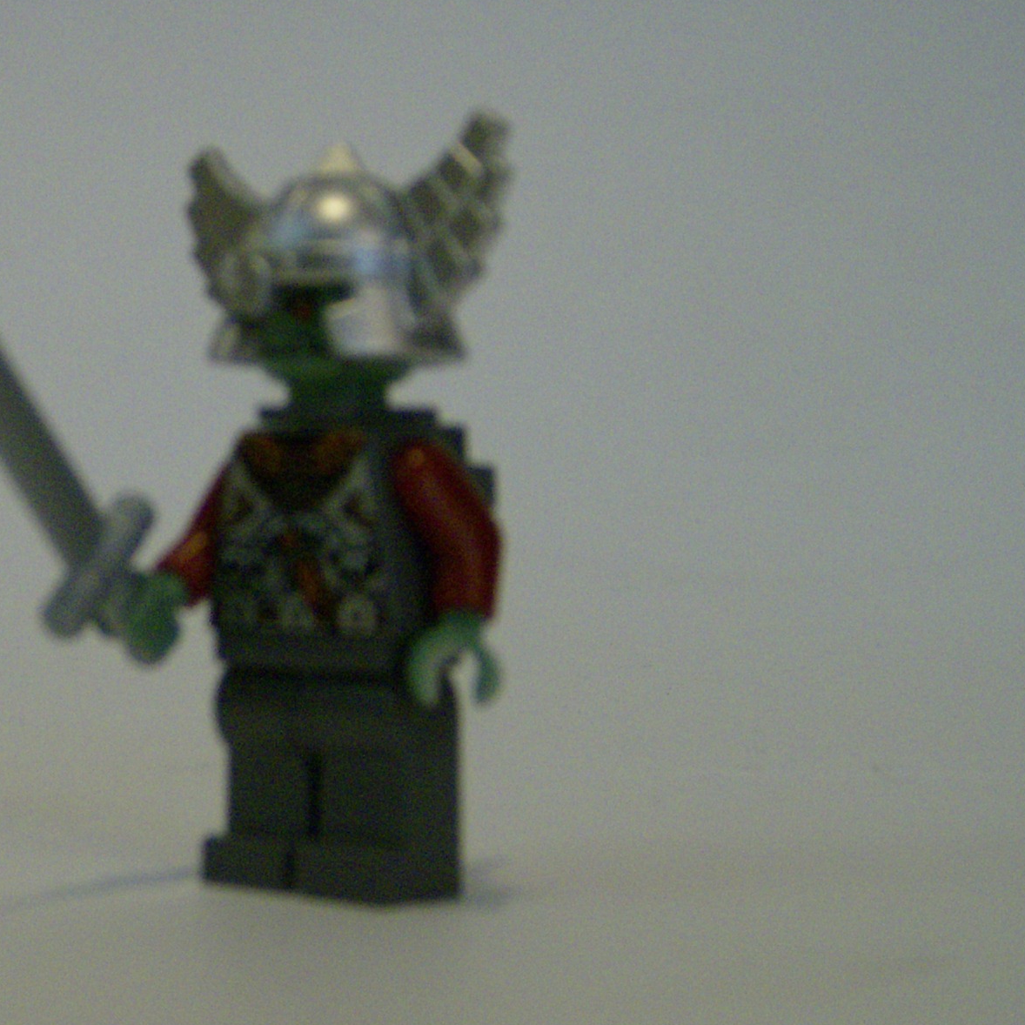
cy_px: 457
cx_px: 70
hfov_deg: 22.1
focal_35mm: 76
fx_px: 2546
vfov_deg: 22.8
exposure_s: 1/64
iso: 127
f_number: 2.8
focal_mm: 6
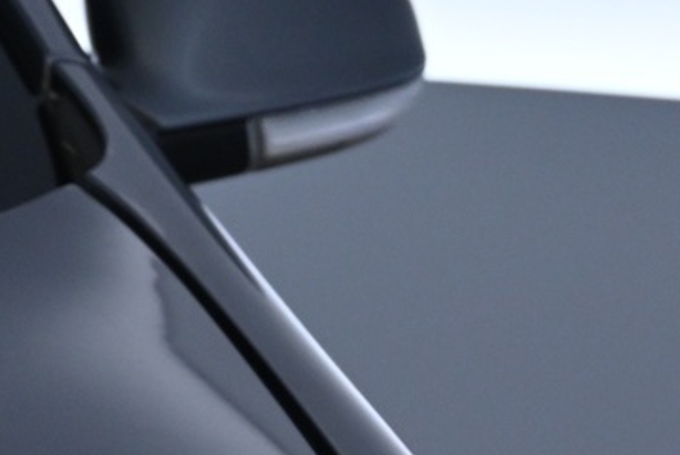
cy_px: 880
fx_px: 4731
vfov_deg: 5.4
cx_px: 485
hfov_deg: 8.2
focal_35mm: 250
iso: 800
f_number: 5.3
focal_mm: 37
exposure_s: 1/60
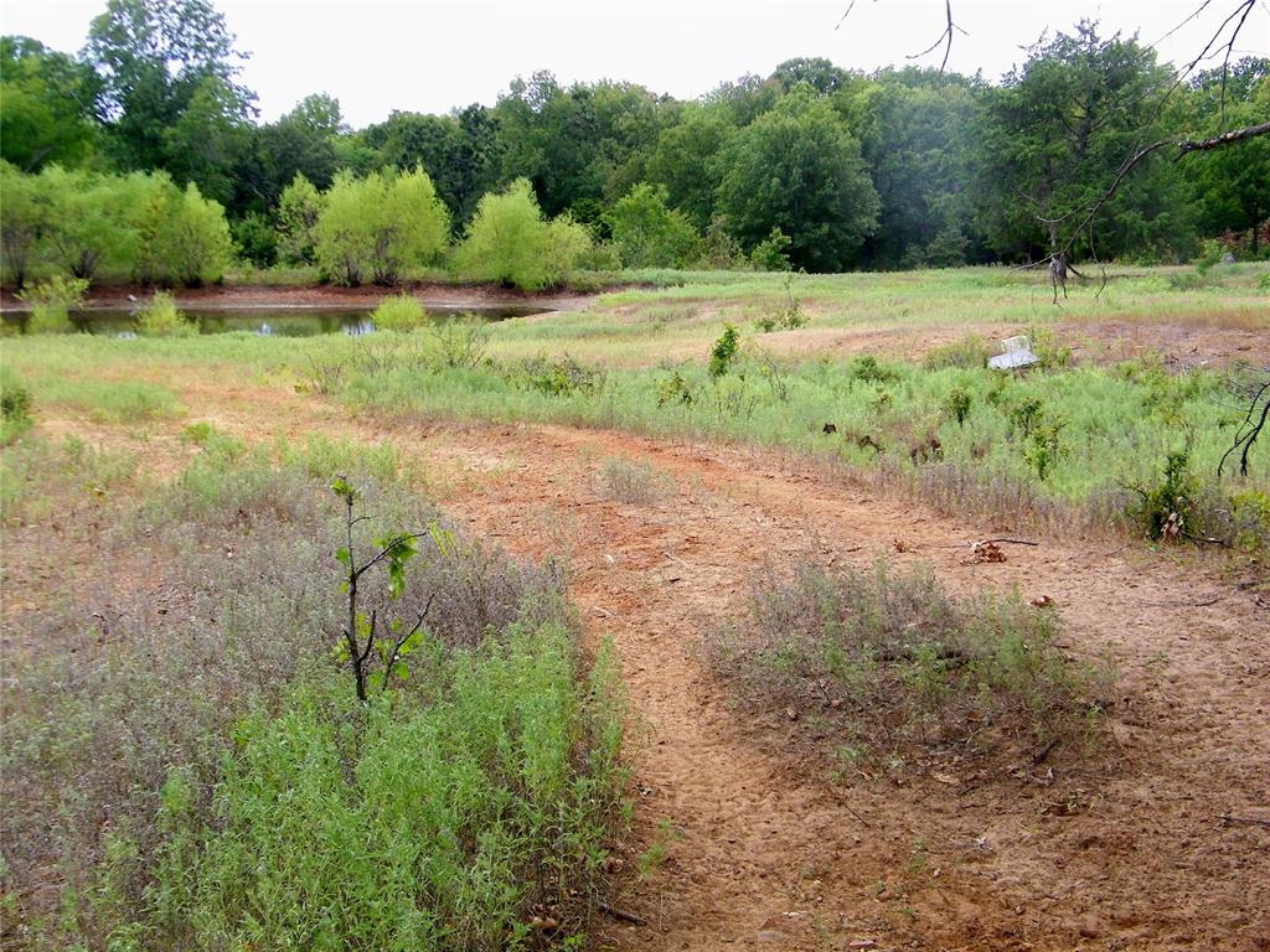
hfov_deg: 38.9
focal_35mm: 49
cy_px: 476
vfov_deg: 29.7
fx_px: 1798
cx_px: 635
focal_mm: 8.8
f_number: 4
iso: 80
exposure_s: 1/125
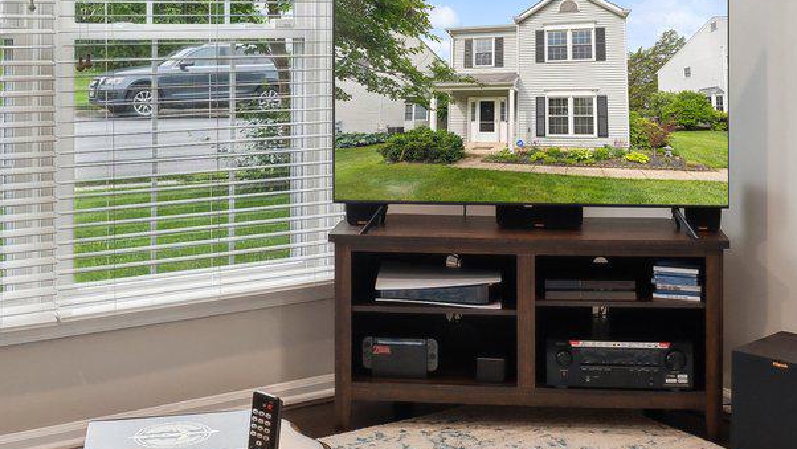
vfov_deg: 20.5
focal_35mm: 57
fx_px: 1205
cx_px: 421
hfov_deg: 36.6
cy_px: 17
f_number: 7.1
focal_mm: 16
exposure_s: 1/15
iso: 200
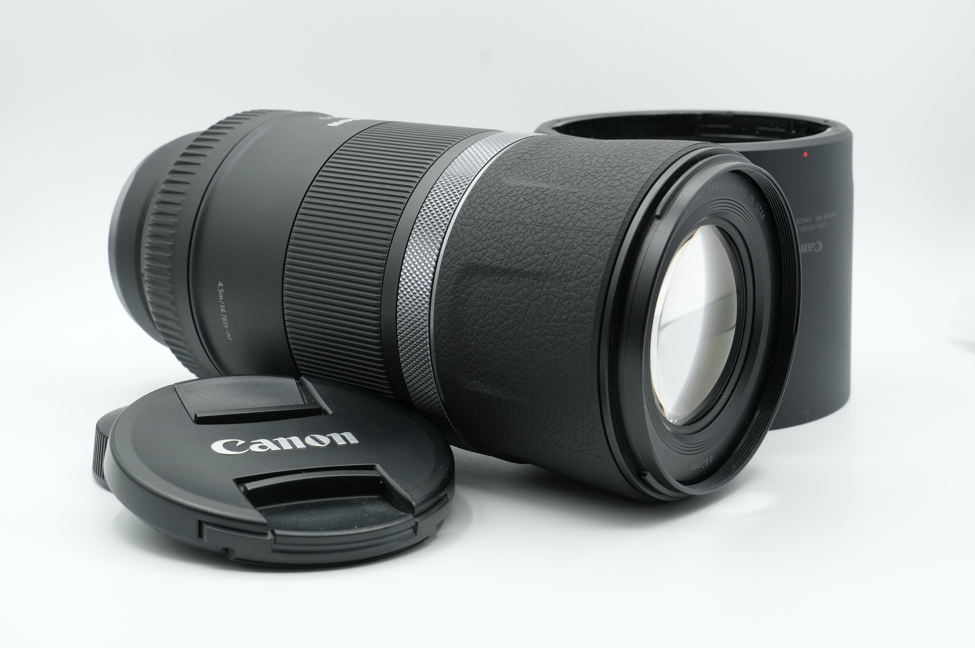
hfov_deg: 38.9
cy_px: 324
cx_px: 488
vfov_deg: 26.4
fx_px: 1380
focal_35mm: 51
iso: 250
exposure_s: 1/50
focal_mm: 34
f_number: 10
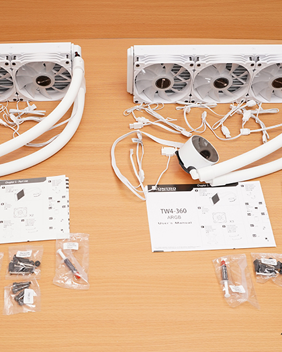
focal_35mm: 50
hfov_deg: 30.2
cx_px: 120
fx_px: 522
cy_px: 175
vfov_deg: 37.3
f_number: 7.1
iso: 1250
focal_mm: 35
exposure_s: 1/100
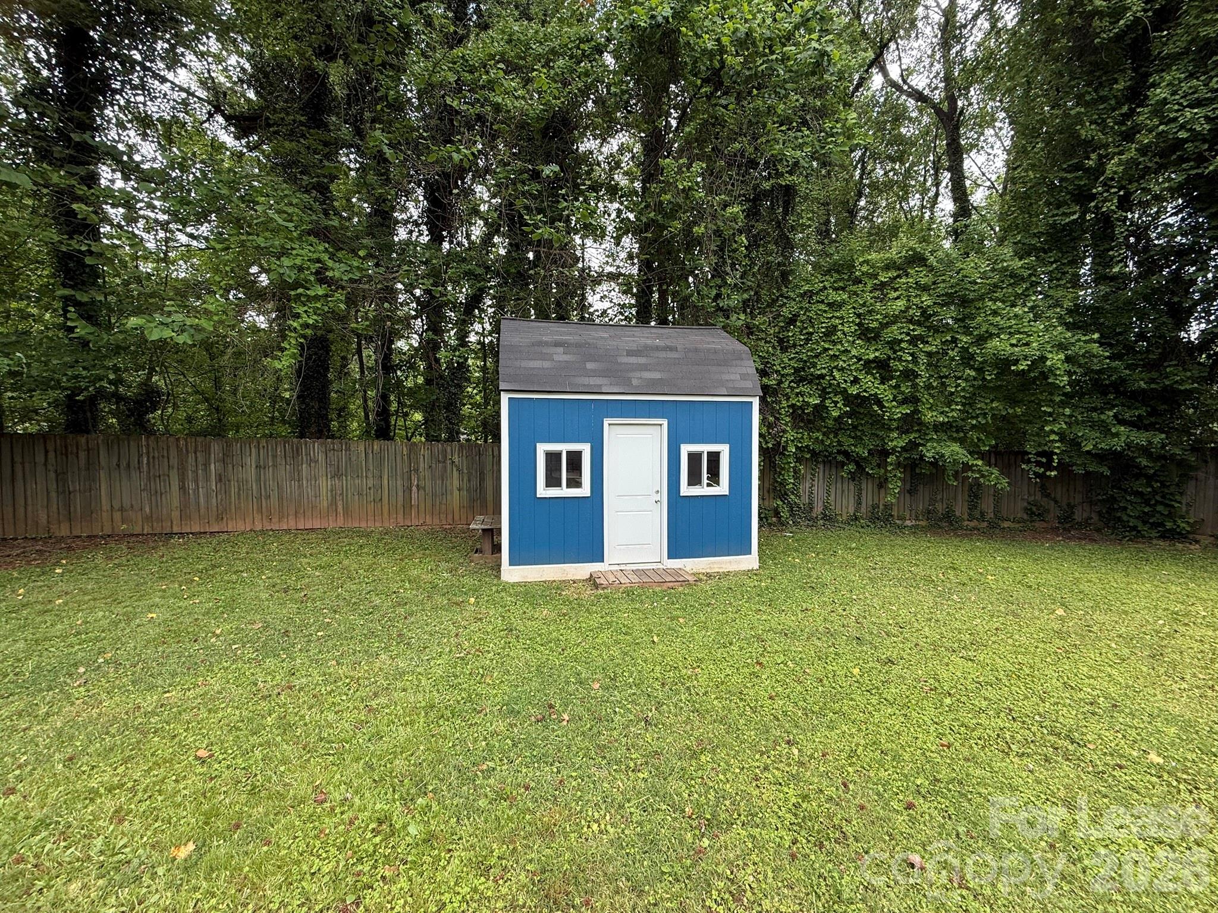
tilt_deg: -1.8
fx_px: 493
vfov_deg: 85.7
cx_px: 609
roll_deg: +1.5
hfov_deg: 102.1
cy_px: 456
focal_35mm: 14
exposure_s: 1/346
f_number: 2.2
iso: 50
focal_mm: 2.22
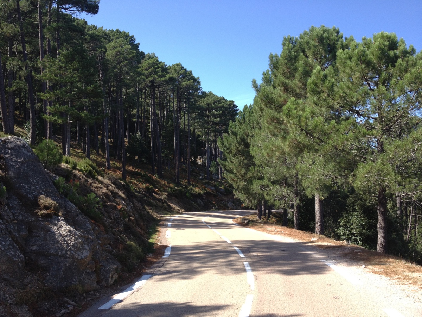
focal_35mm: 35
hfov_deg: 52.6
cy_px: 158
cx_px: 211
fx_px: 427
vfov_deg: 40.7
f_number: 2.4
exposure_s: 1/606
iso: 64
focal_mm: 4.28
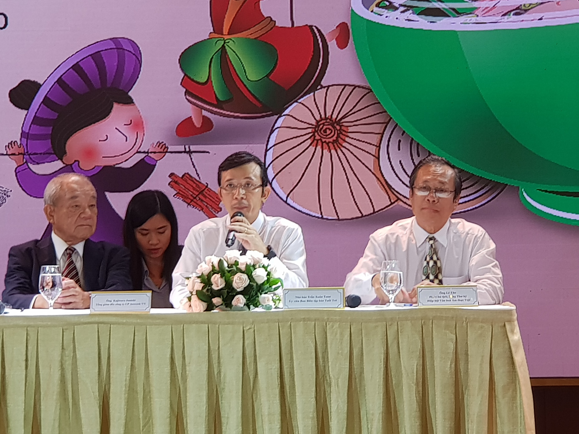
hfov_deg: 26.0
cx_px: 301
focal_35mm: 75
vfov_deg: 19.6
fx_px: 1254
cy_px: 212
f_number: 2.4
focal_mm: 6
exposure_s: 1/33
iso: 32
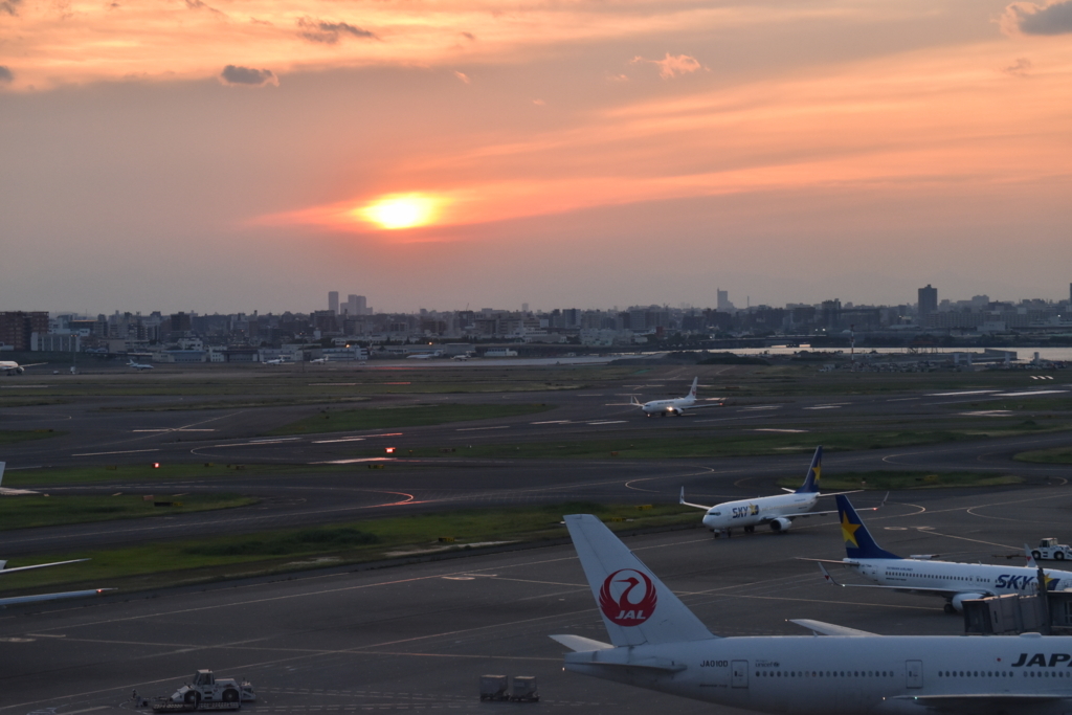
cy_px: 358
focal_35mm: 112
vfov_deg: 12.2
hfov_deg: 18.2
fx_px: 3350
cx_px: 536
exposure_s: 1/500
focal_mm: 75
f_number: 8
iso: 1000
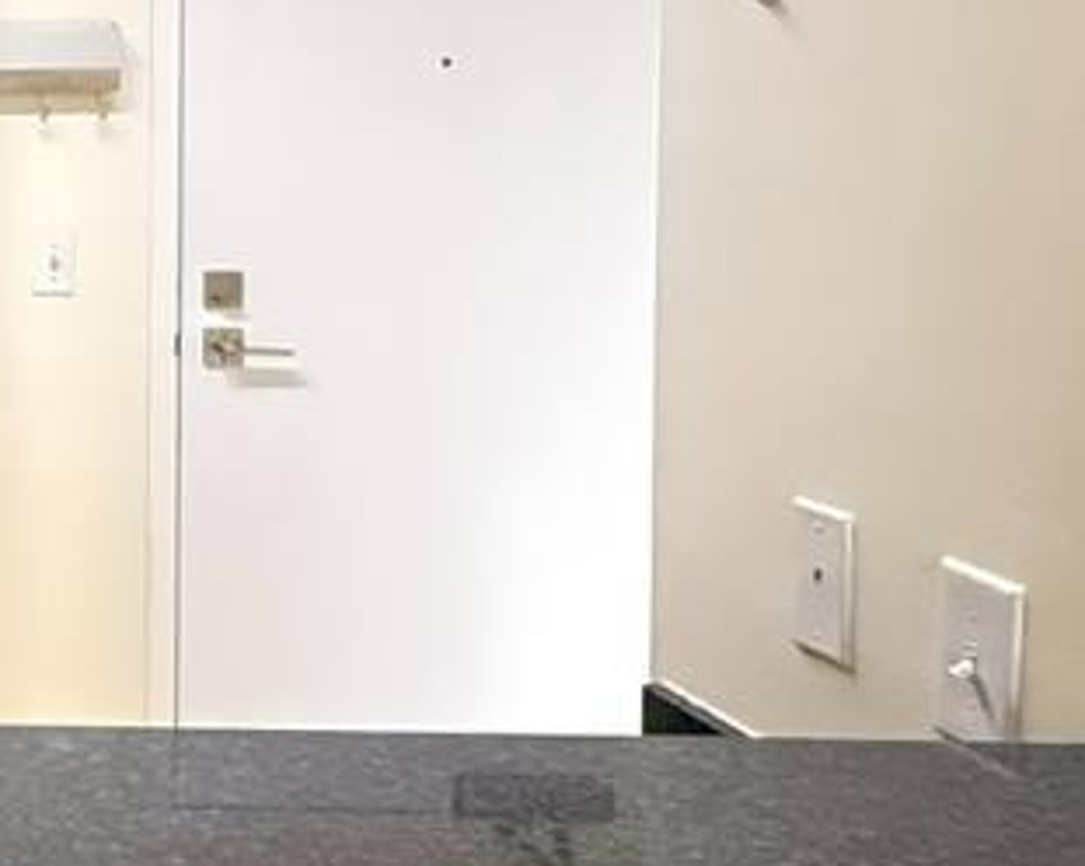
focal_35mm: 66
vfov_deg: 22.7
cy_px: 141
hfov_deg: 22.8
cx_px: -593
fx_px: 2117
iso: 1250
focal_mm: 2.22
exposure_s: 1/40
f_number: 2.2
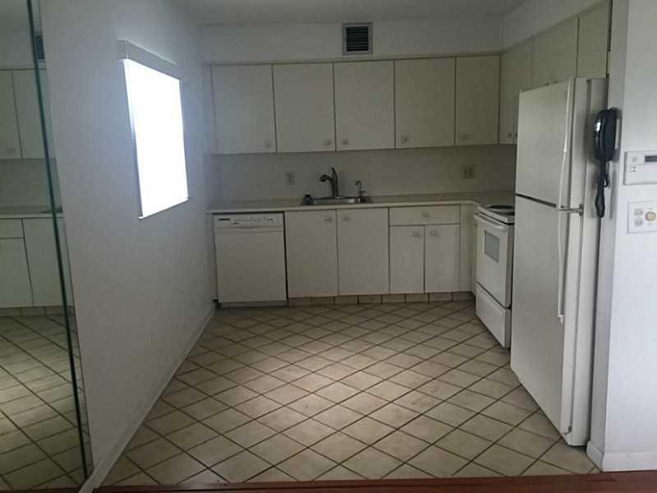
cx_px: 328
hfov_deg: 61.7
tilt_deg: -9.6
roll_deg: +0.8
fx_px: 550
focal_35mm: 29
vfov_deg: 48.2
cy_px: 246
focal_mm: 4.15
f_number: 2.2
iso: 64
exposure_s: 1/17
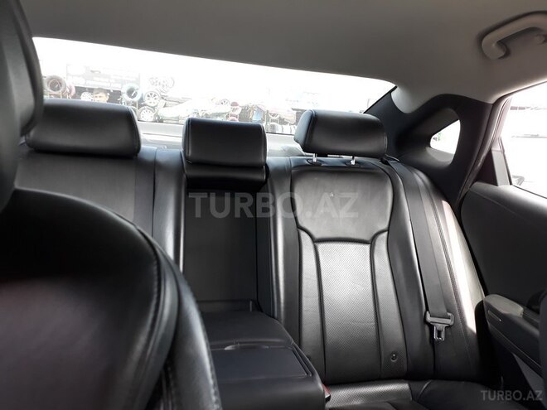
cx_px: 274
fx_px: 427
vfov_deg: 51.4
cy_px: 205
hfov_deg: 65.3
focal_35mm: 27
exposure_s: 1/50
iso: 50
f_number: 1.9
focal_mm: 3.6
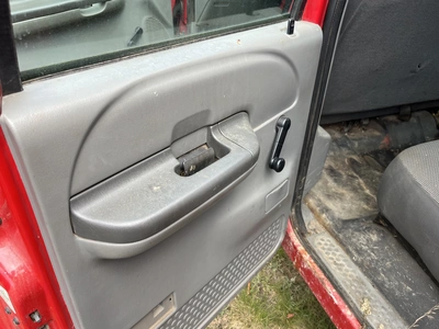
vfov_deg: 53.1
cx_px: 220
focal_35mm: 26
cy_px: 164
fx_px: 330
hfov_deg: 67.3
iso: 50
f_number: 1.6
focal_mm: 5.1
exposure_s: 1/388
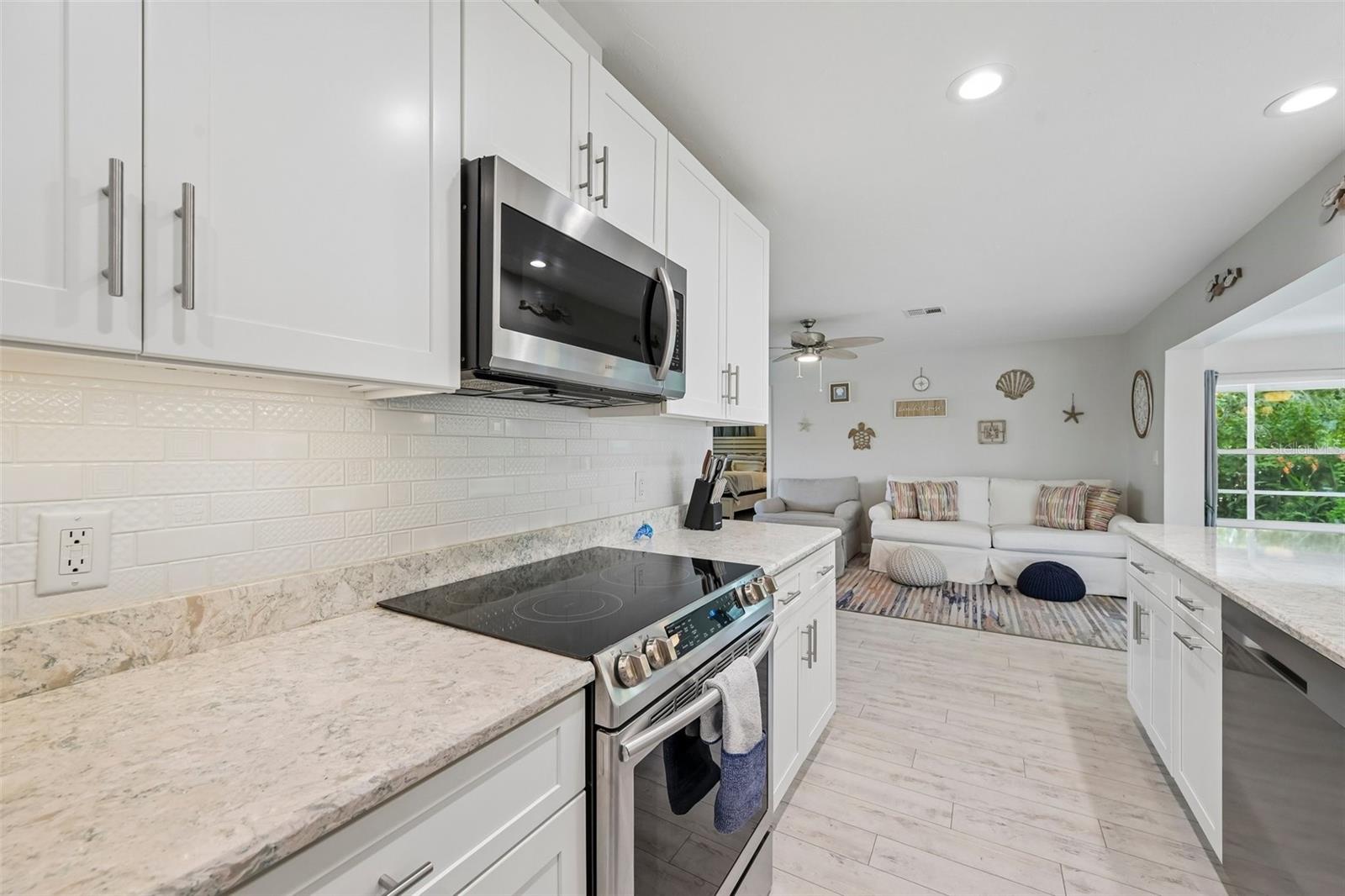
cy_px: 448
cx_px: 672
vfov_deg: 81.2
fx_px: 523
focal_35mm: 14
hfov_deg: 104.3
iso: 400
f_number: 8
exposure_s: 1/30
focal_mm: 14
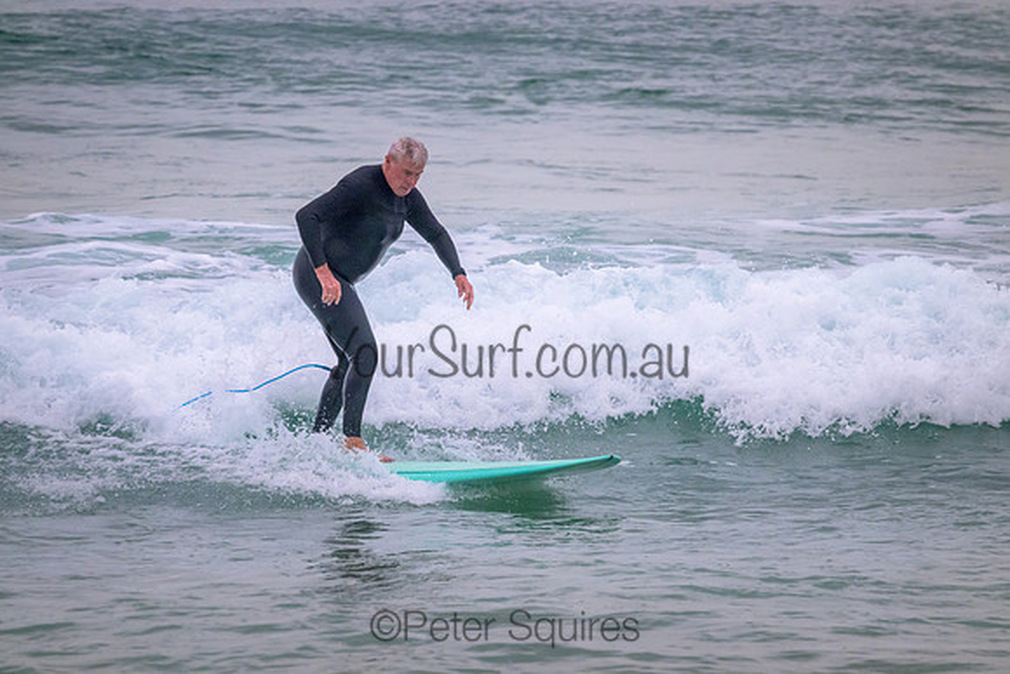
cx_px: 505
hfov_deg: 3.6
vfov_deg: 2.4
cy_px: 337
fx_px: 16275
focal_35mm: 580
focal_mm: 580
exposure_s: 1/800
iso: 6400
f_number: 11
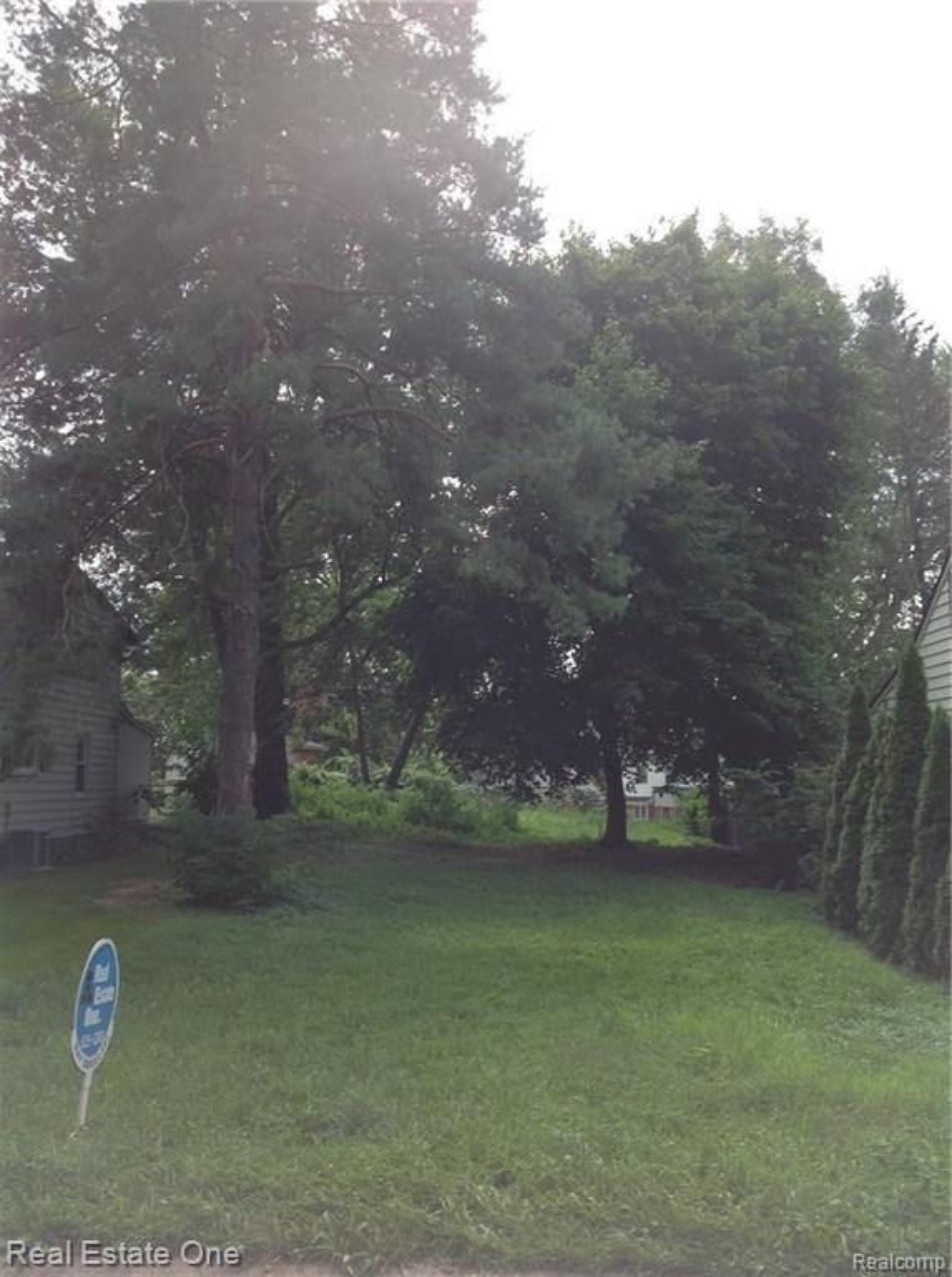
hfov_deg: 40.6
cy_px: 638
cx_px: 476
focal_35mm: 35
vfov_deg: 52.7
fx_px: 1288
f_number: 2.4
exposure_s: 1/512
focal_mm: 4.28
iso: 50
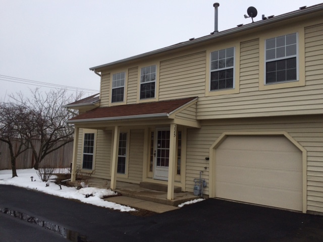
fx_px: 271
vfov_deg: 48.2
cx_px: 162
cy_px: 121
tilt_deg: +5.0
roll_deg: -0.7
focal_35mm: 29
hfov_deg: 61.7
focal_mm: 4.15
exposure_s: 1/2415
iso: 32
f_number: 2.2
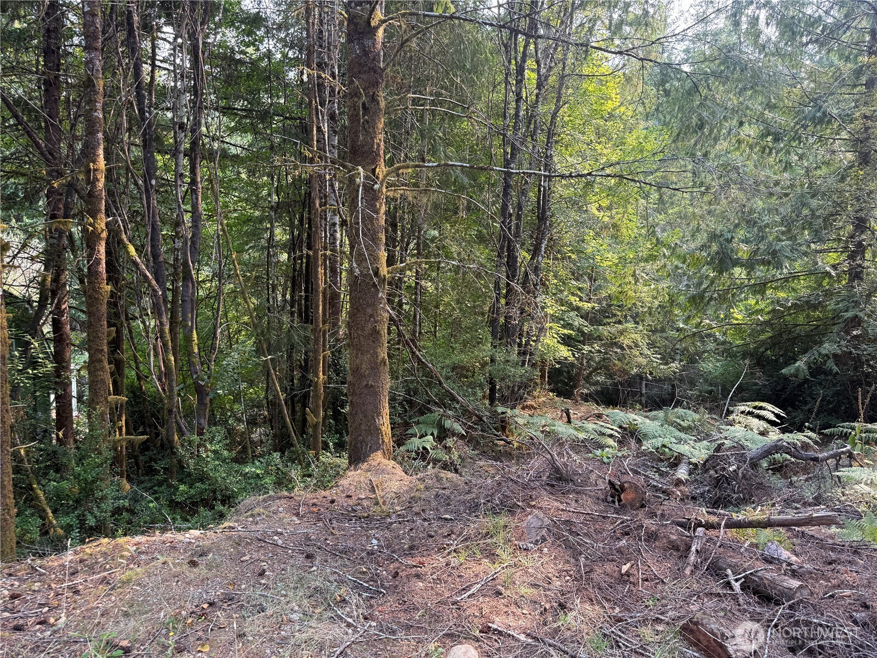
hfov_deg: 71.6
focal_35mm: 24
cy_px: 329
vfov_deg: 56.8
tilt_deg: -5.0
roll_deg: -1.9
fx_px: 608
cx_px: 438
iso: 64
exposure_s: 1/180
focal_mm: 6.76
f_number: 1.78
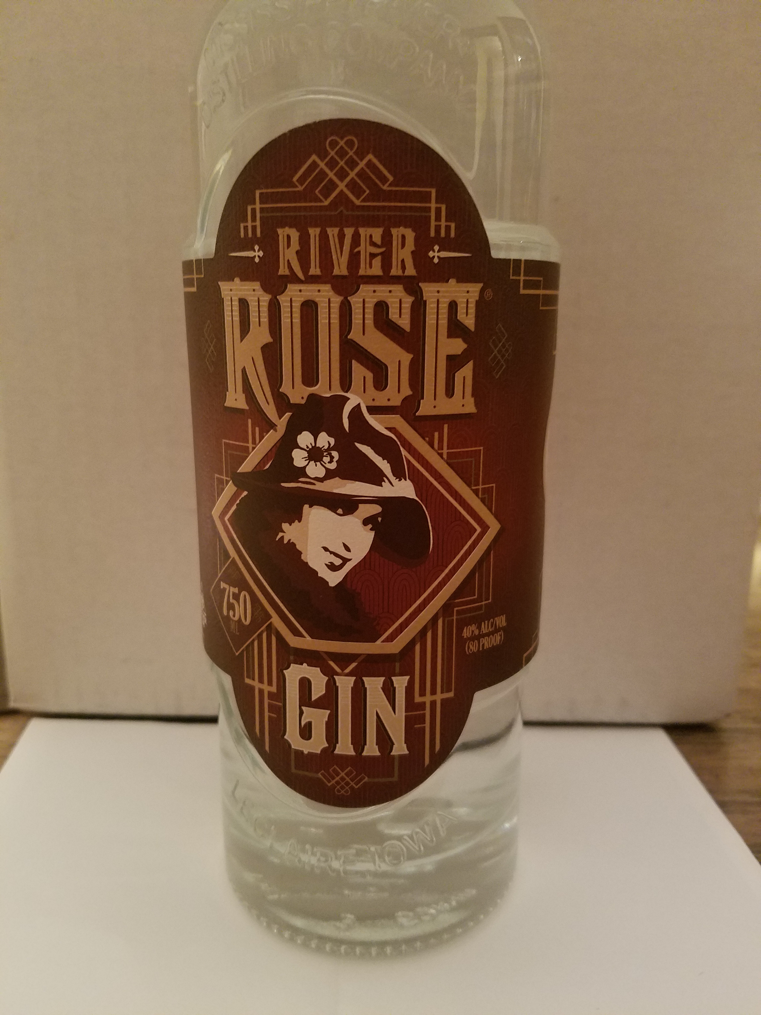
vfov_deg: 67.3
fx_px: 762
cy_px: 508
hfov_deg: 53.1
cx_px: 380
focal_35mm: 26
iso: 250
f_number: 1.7
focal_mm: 4.2
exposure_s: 1/10
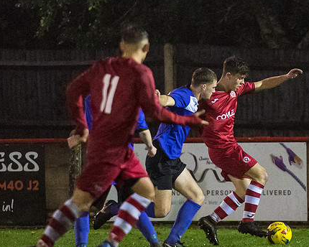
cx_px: 250
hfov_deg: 2.9
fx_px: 6155
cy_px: 125
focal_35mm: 673
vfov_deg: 2.3
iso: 6400
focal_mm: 200
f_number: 2.8
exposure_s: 1/1250
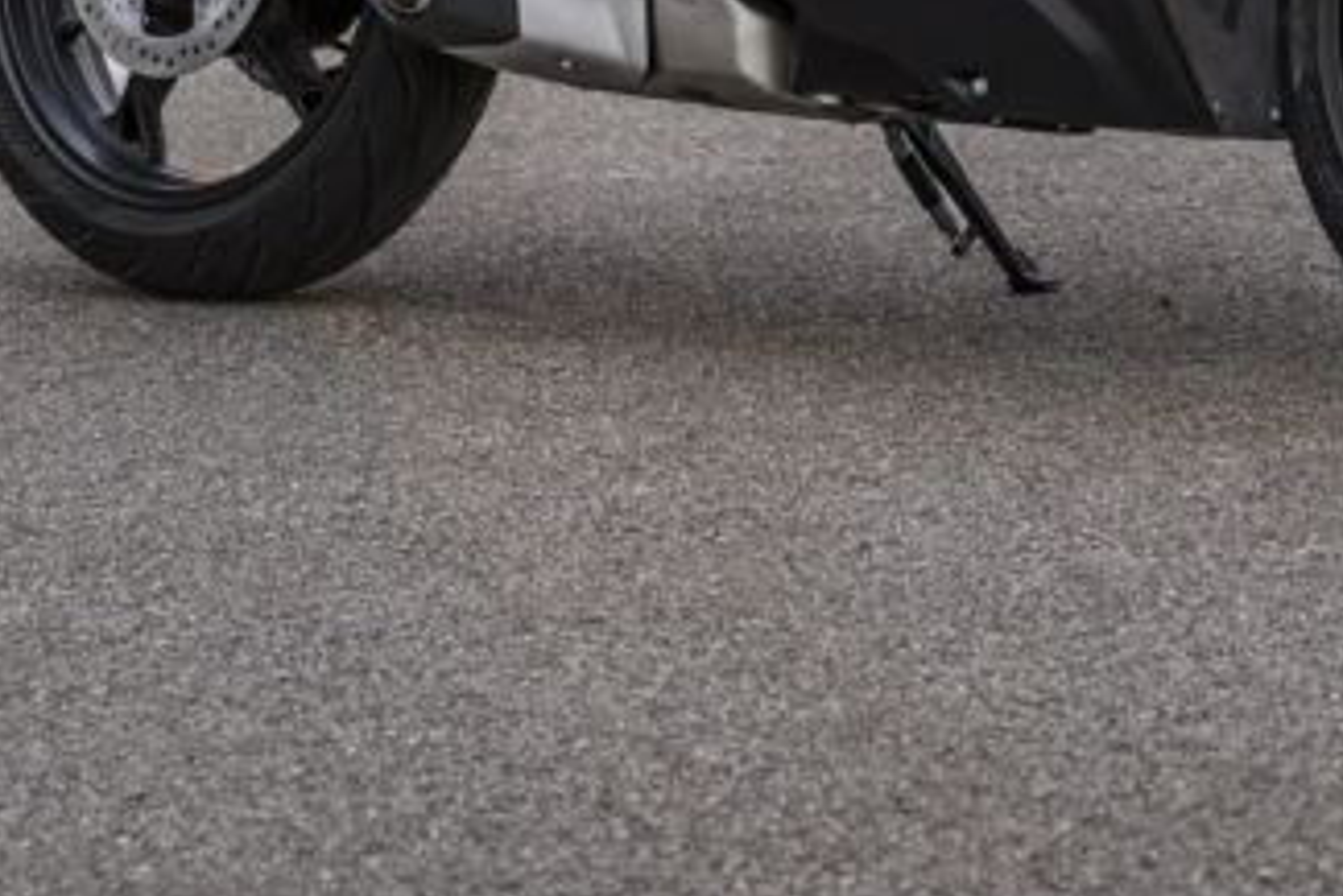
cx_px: 1186
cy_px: -481
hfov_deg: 8.2
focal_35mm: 249
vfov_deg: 5.5
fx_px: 9293
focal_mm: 79
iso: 200
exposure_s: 1/40
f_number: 4.5
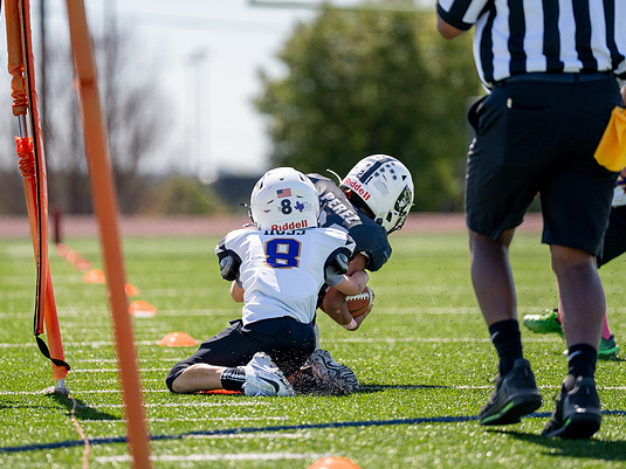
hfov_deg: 7.6
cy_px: 202
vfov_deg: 5.7
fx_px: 4701
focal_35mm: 260
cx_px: 301
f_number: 2.8
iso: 200
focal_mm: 200
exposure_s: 1/3200
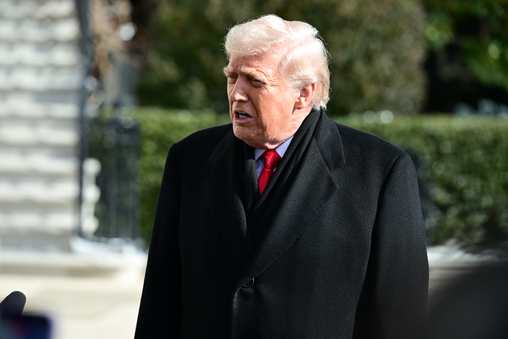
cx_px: 254
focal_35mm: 160
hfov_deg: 12.8
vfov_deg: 8.6
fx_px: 2258
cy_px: 170
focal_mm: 160
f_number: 4
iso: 90
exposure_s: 1/500
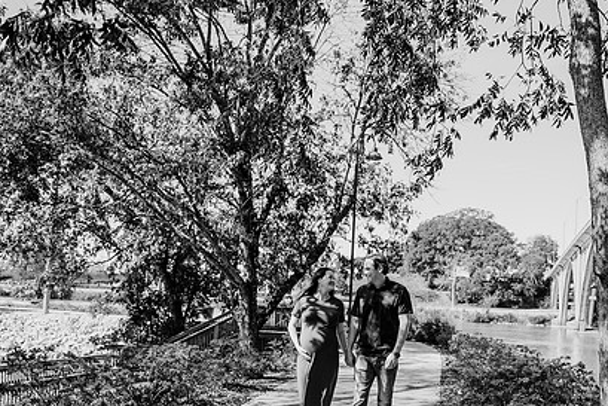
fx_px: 574
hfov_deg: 55.2
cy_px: 277
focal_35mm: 34
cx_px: 373
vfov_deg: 38.4
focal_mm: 24
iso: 100
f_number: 2.5
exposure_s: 1/1250
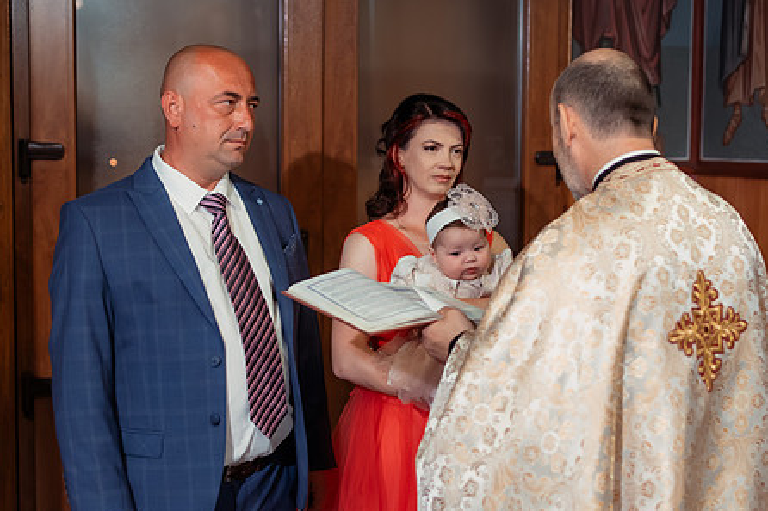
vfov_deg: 24.6
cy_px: 255
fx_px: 1173
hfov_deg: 36.1
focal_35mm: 55
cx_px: 459
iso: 1600
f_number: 2.2
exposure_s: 1/250
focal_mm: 35
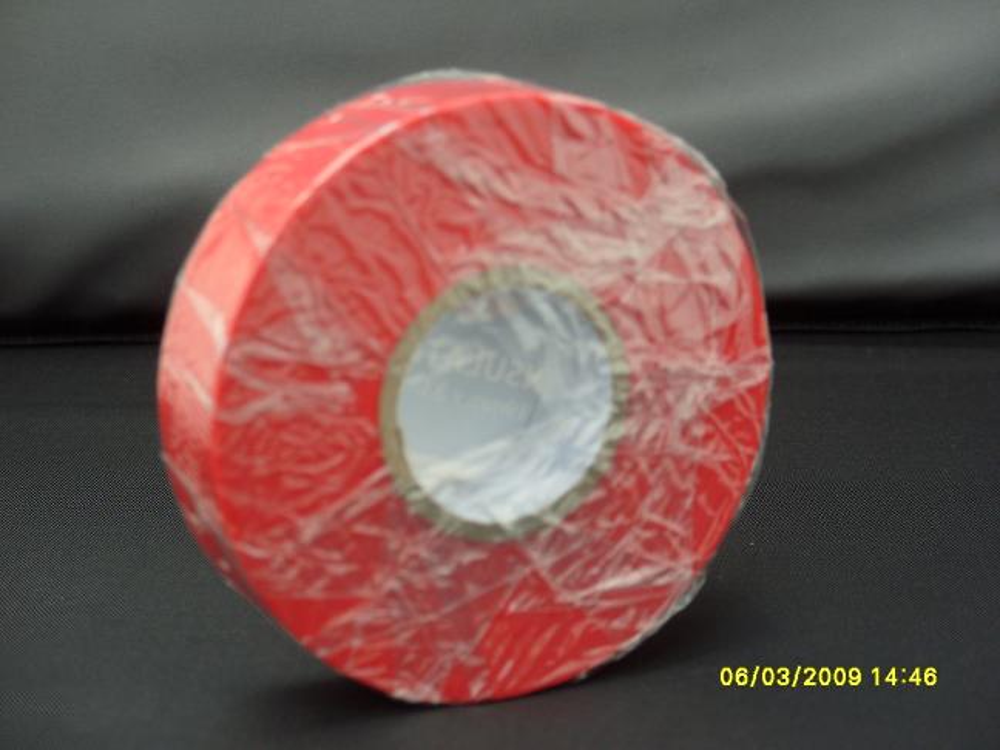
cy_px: 375
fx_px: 2456
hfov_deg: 23.0
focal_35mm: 85
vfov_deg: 17.4
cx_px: 500
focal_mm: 18.9
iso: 80
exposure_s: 1/125
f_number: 3.4
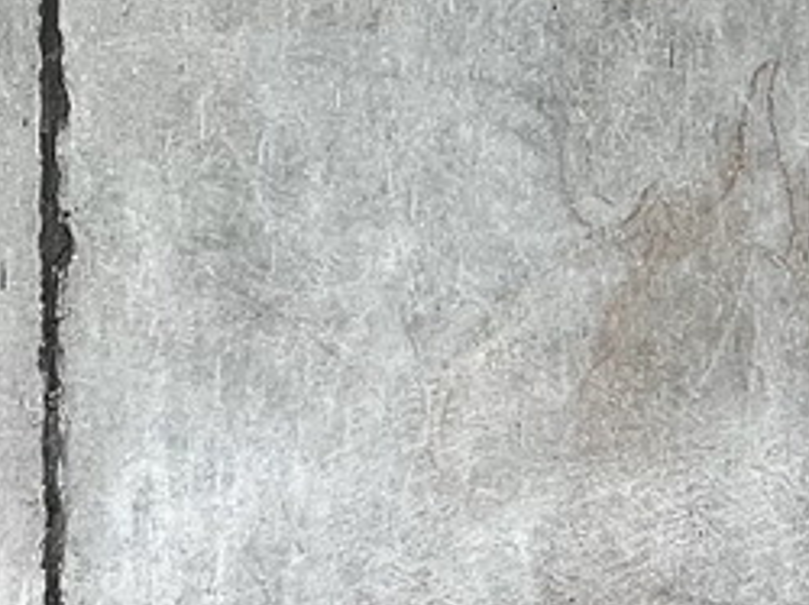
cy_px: 1317
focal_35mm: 370
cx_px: 870
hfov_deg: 5.3
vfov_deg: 4.0
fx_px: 8639
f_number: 2.8
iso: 64
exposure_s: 1/99
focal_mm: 9
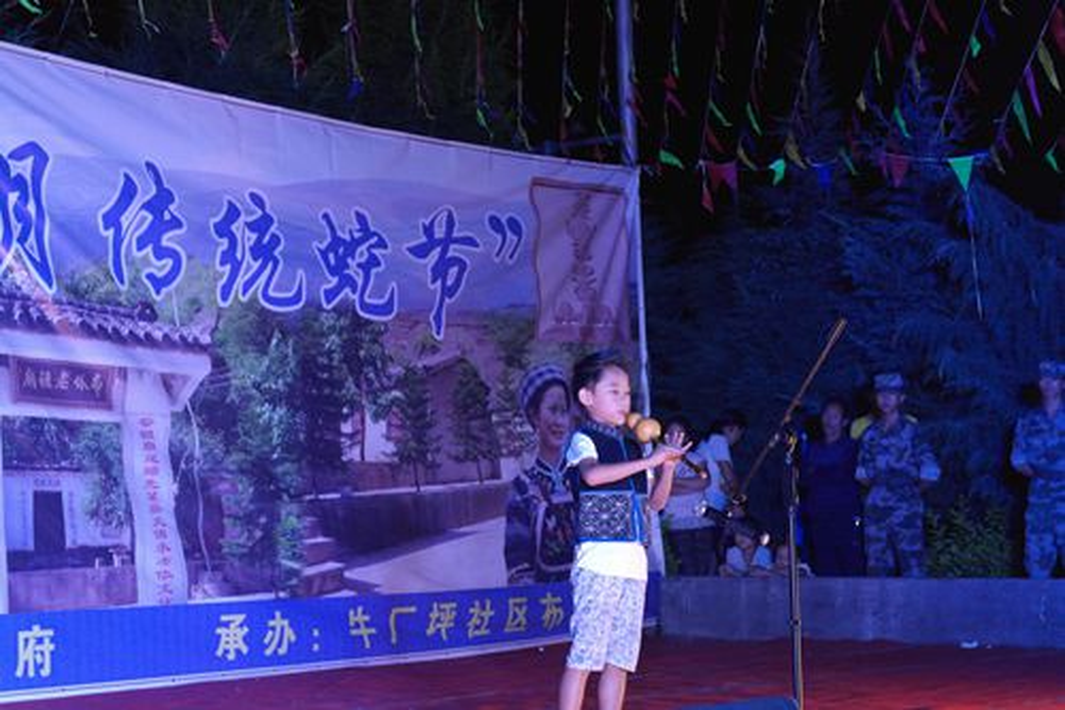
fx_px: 2277
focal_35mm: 77
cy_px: 355
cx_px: 532
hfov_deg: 26.3
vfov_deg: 17.7
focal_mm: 50
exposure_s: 1/60
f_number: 5.6
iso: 1600
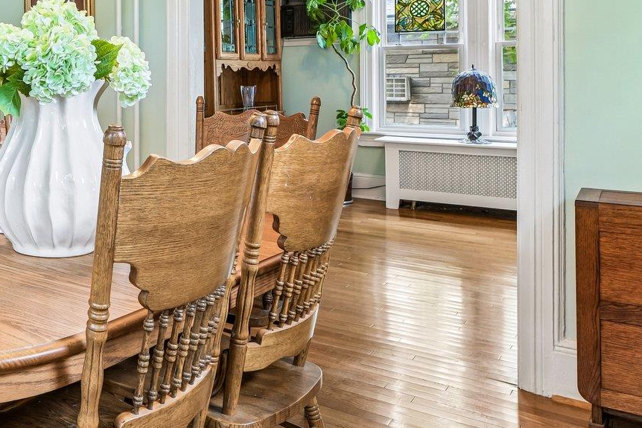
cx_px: 44
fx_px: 678
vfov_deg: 34.0
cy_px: 87
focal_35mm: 38
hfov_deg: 45.1
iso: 250
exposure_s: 1/5
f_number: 9
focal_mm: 16
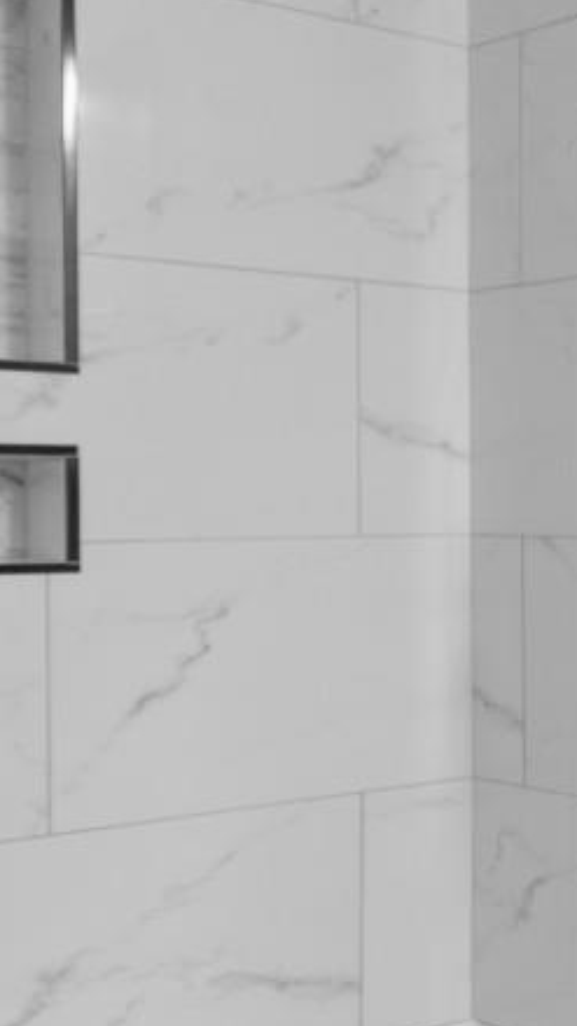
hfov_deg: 14.3
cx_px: 1364
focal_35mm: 58
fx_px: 1577
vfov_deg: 36.0
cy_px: 467
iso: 100
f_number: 4.5
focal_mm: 10
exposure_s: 1/6
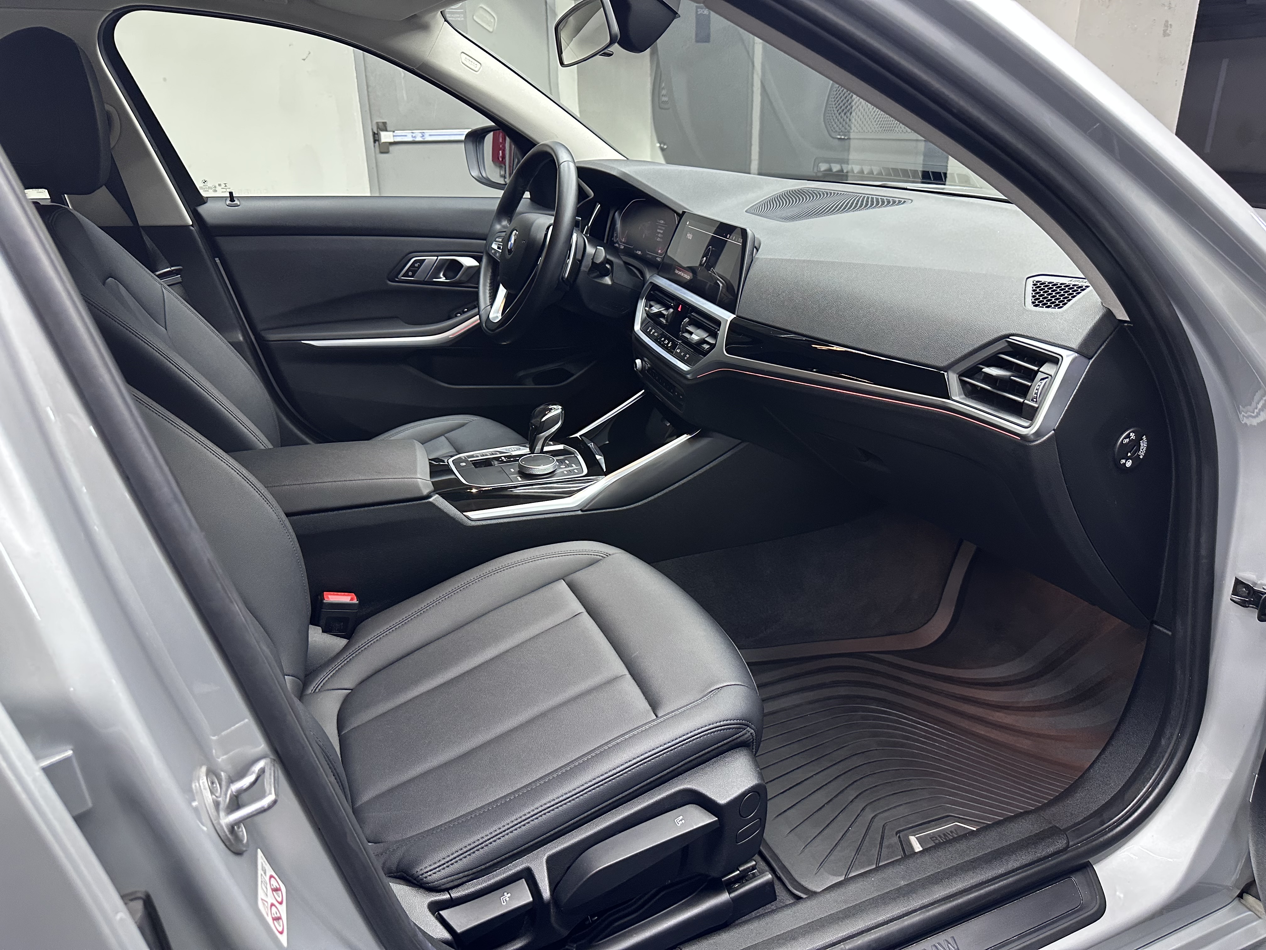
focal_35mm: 24
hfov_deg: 71.6
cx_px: 633
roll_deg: +1.4
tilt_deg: -20.3
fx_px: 878
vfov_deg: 56.8
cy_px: 475
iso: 320
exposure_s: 1/50
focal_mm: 6.86
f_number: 1.78
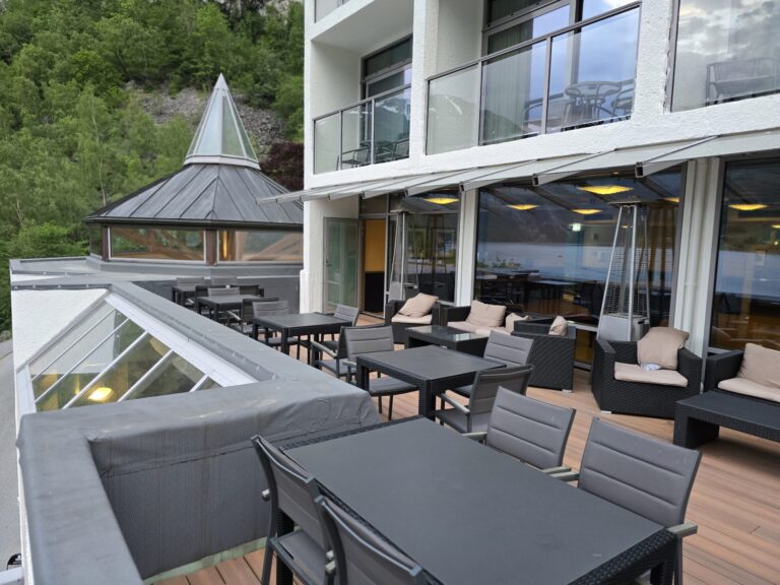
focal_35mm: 23
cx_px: 390
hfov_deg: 73.9
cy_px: 292
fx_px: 518
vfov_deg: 58.9
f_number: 1.7
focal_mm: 6.3
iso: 500
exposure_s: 1/100
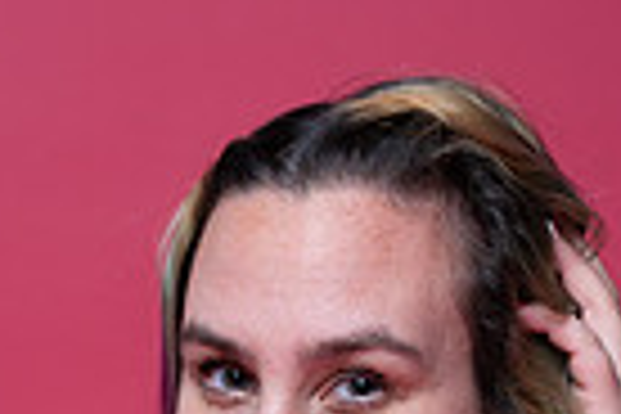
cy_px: 790
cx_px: 68
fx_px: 2536
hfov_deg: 13.8
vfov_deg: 8.9
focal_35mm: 147
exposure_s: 1/160
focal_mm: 35
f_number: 8
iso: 100
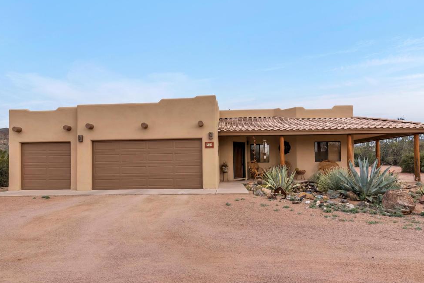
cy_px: 135
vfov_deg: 61.9
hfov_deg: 84.0
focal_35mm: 20
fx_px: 236
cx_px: 212
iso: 640
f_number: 13
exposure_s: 1/640
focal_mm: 17
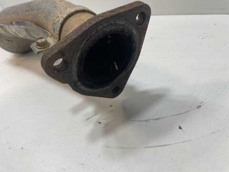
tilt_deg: -31.3
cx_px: 114
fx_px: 172
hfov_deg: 67.3
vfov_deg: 53.1
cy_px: 86
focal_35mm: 26
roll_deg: +15.9
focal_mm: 4.2
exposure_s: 1/100
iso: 64
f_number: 1.6
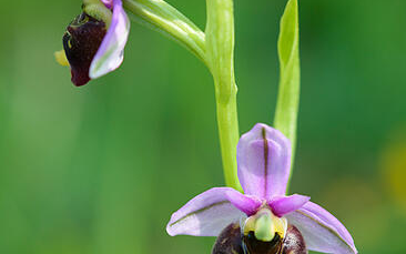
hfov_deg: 9.5
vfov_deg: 6.0
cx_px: 190
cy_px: 223
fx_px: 2435
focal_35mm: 220
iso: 125
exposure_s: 1/160
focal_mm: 90
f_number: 4
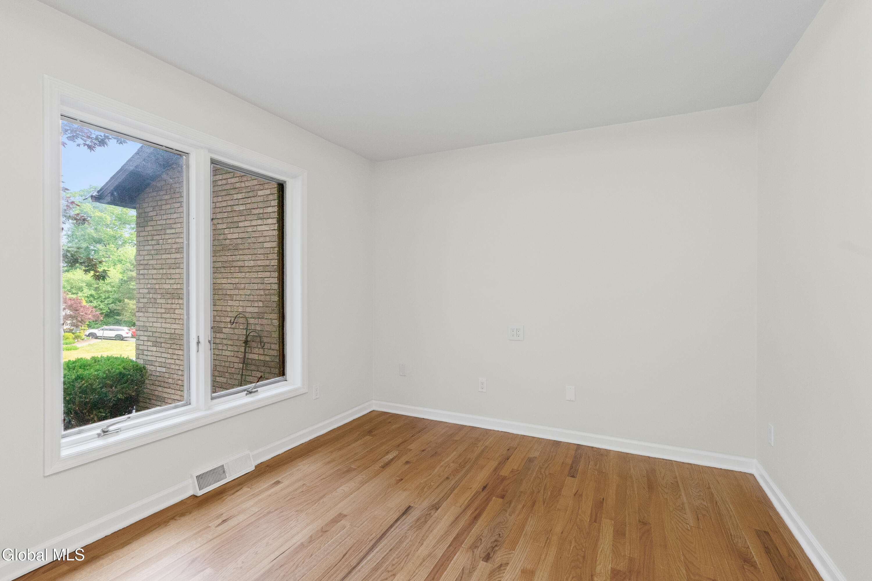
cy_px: 290
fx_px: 387
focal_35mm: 16
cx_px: 436
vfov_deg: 73.7
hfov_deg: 96.7
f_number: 8
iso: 1600
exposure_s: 1/20
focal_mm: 16
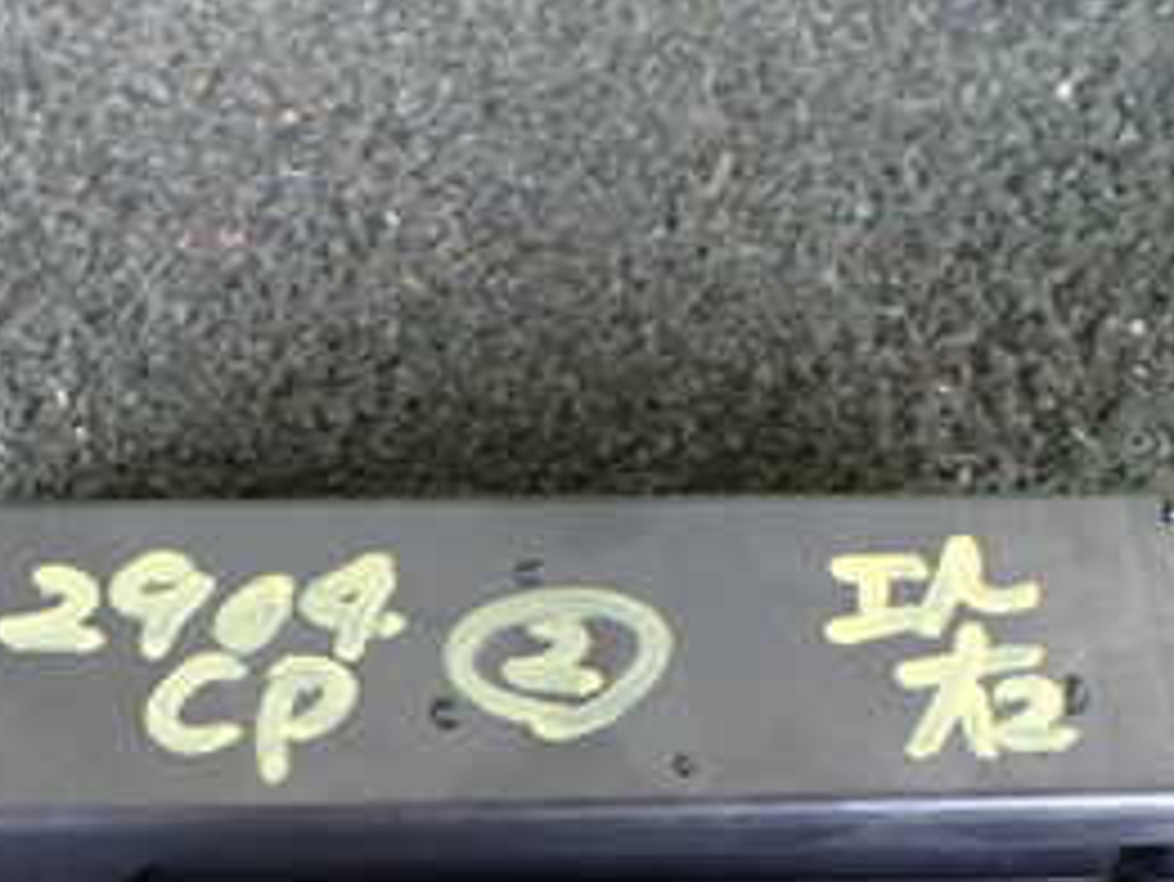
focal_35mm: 69
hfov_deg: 28.0
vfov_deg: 20.3
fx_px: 2341
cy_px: 972
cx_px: 382
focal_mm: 5.4
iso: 800
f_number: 2.3
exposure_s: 1/40
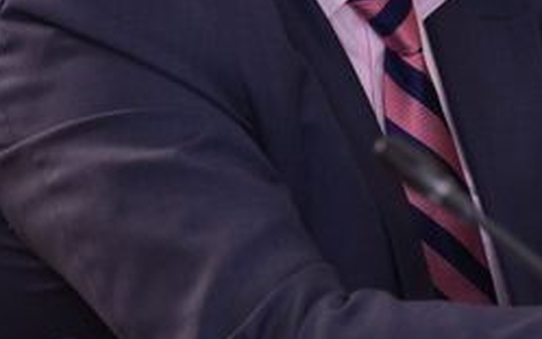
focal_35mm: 572
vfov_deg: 2.3
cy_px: -72
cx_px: 472
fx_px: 8455
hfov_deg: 3.7
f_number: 6.3
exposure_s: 1/200
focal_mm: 200
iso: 3200
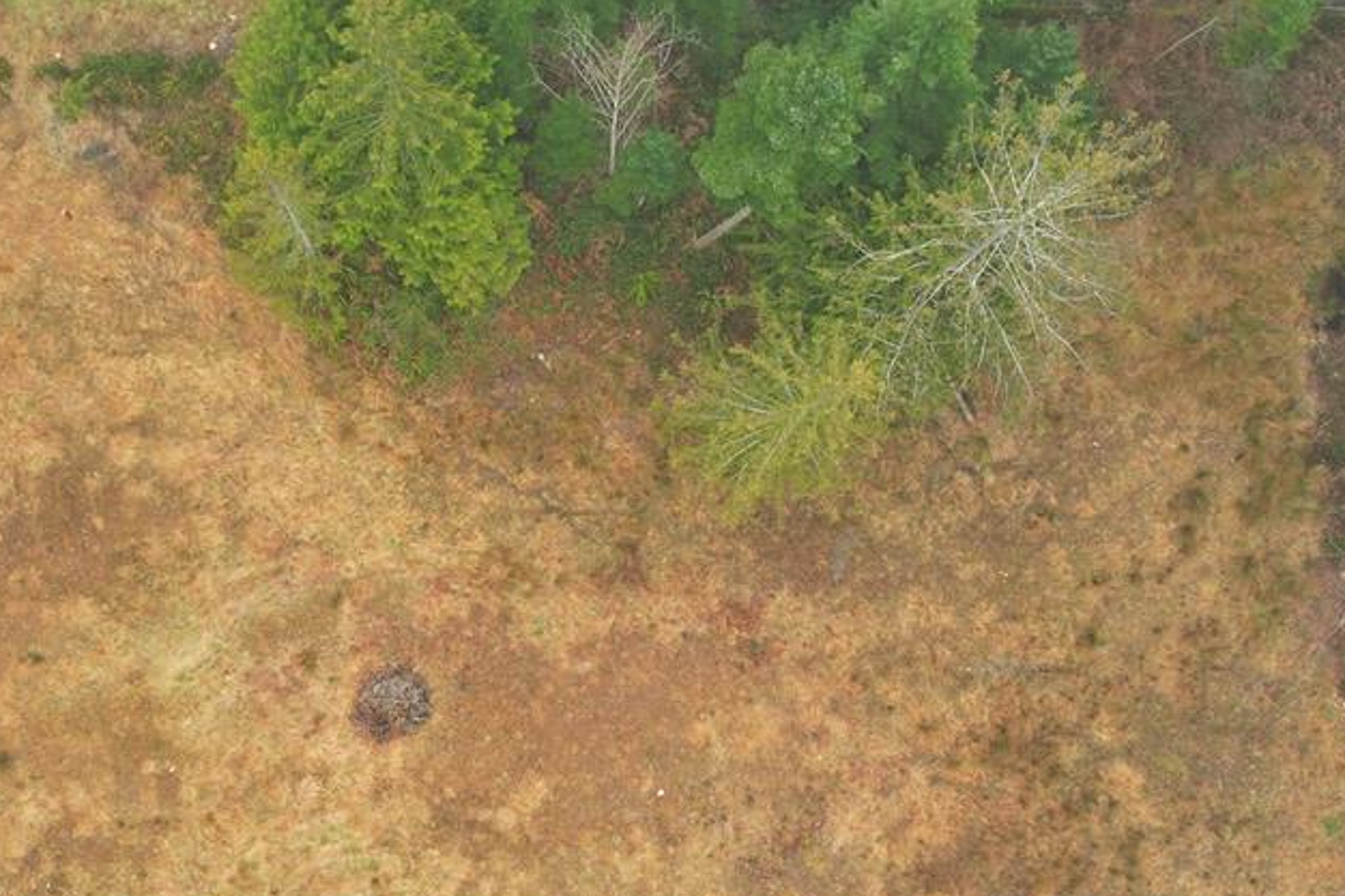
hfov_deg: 52.8
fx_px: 1345
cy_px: 559
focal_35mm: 36
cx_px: 544
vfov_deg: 36.6
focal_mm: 8.38
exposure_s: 1/240
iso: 100
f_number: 2.8
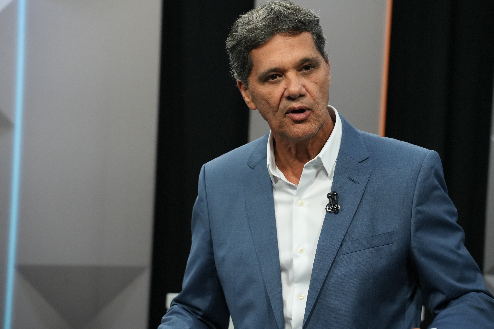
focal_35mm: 139
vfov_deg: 9.9
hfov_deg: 14.8
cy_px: 164
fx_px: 1902
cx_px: 247
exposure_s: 1/250
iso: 5000
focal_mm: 138.6
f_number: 7.1
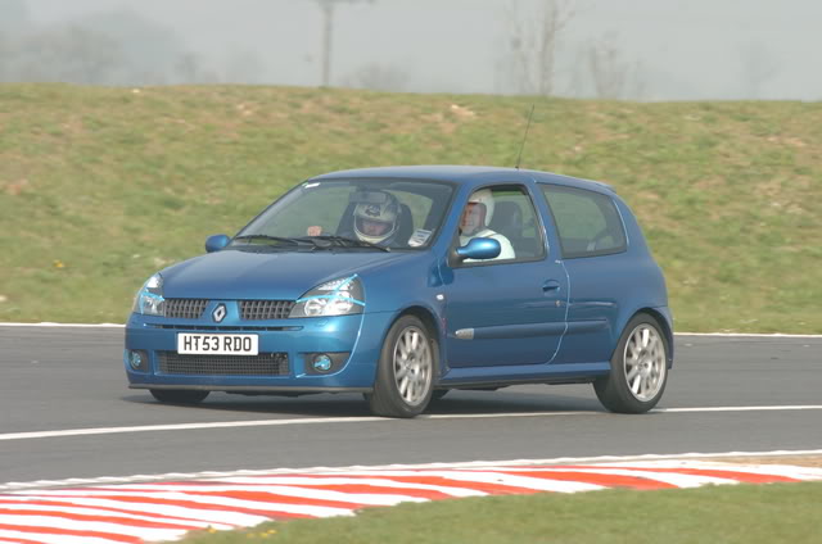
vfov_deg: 2.2
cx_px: 411
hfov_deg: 3.3
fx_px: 14356
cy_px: 272
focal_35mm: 630
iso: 200
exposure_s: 1/320
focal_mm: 420
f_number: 7.1
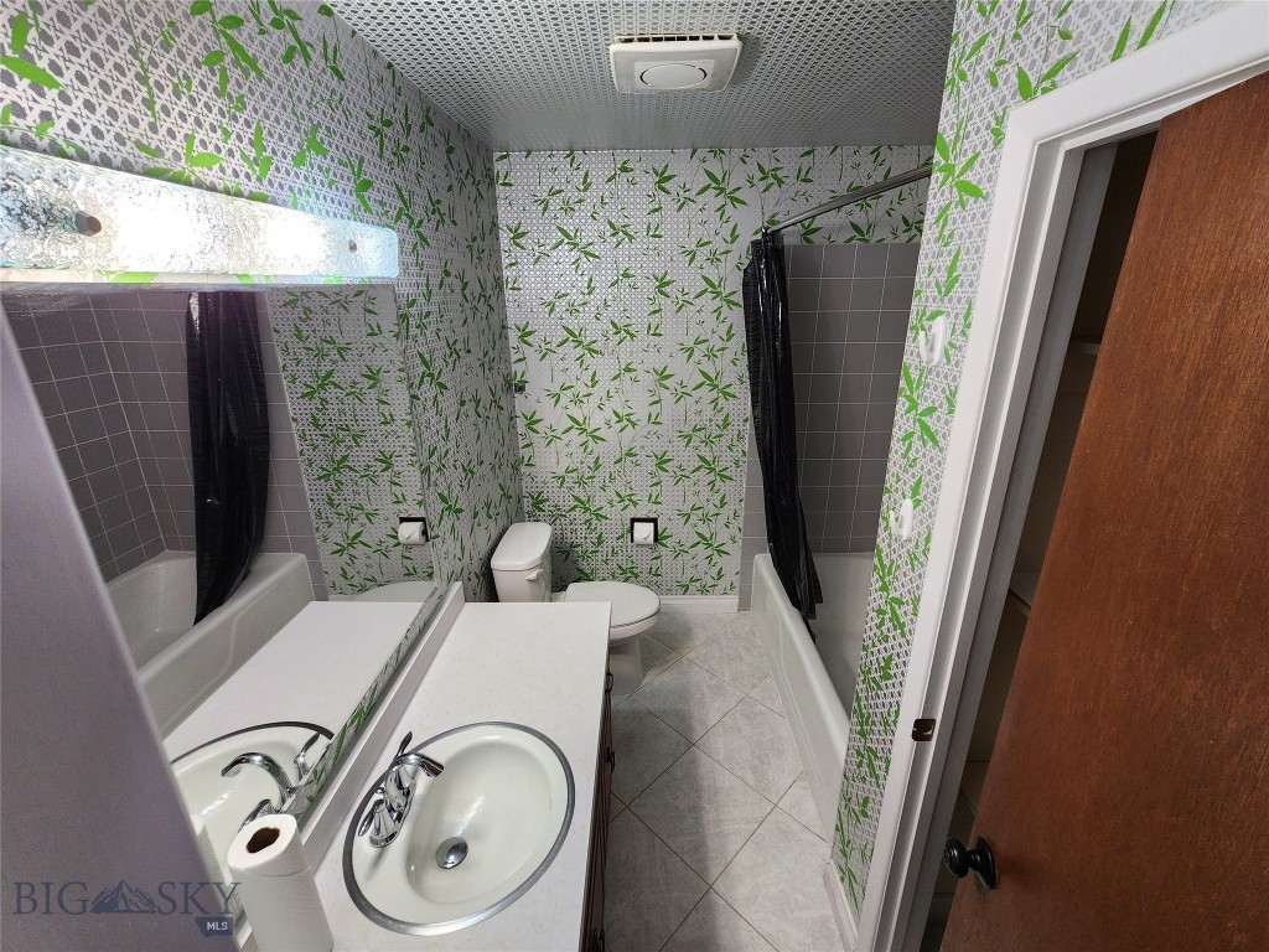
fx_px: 477
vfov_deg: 89.9
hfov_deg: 106.2
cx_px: 634
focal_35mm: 13
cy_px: 476
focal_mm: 2.2
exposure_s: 1/60
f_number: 2.2
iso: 160
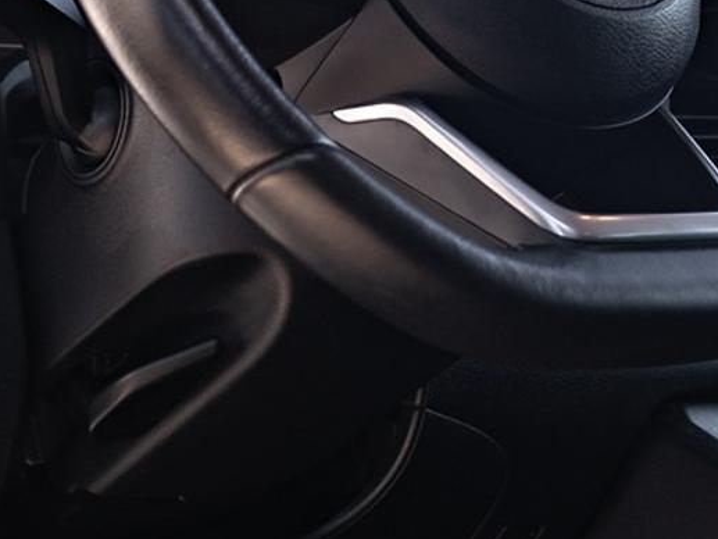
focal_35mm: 113
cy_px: -67
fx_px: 2344
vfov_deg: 12.9
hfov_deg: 17.2
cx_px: 592
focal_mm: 24
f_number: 4
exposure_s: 1/60
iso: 100
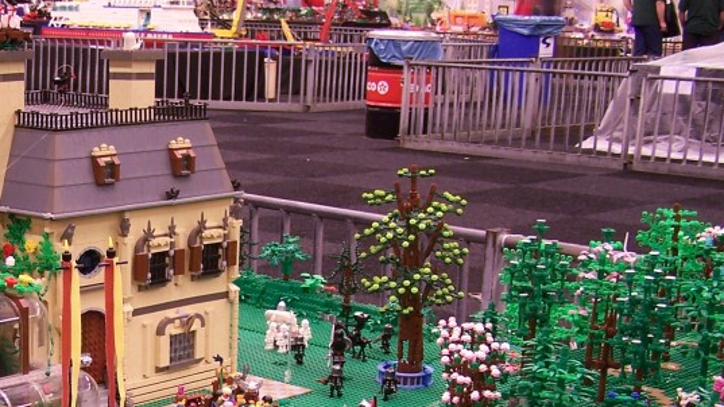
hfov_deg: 26.1
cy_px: 445
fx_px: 1517
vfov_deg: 14.9
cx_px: 92
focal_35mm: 79
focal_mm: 6.3
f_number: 2.8
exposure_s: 1/2
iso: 80
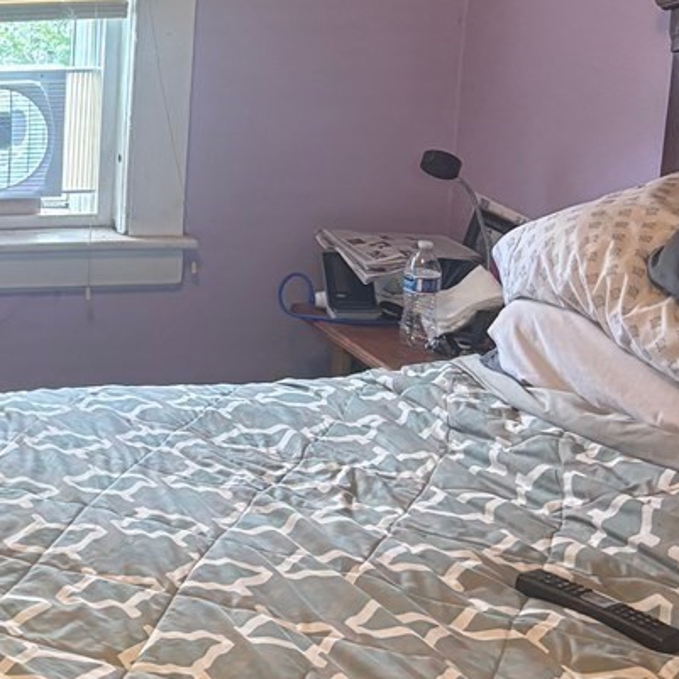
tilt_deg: -10.6
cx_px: -271
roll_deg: +1.0
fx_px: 1953
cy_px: 69
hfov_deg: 18.0
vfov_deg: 19.4
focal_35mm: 88
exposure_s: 1/60
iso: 160
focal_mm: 5.96
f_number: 1.6
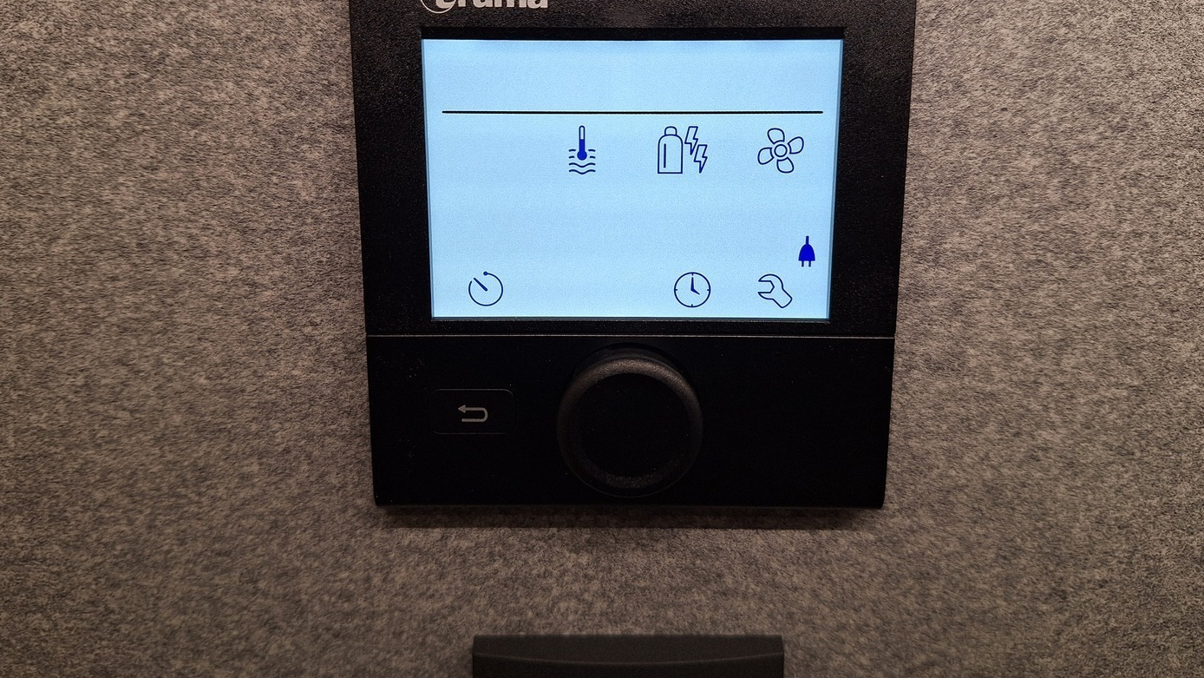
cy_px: 237
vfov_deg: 43.9
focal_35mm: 26
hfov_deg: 71.9
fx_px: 830
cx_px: 604
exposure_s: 1/50
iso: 64
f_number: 1.8
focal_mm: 5.54
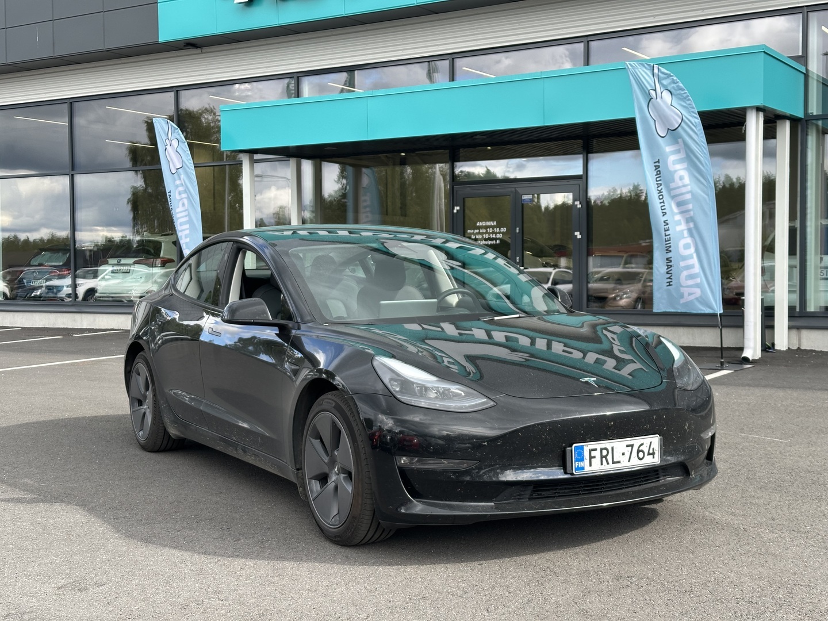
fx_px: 1148
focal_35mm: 48
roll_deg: +0.4
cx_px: 414
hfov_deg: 39.7
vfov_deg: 30.3
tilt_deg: -0.8
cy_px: 310
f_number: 1.78
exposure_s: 1/392
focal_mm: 6.86
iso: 64
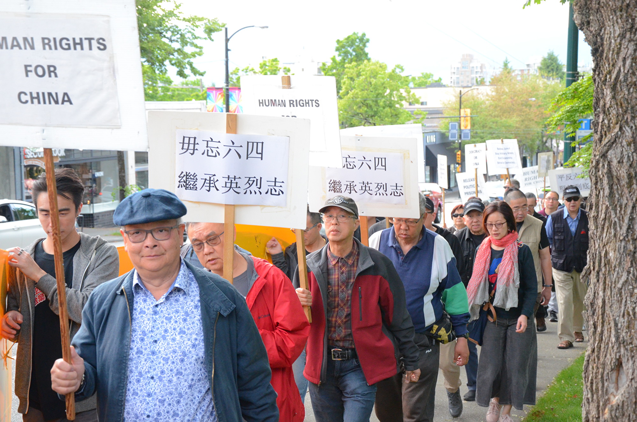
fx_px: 1192
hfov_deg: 29.9
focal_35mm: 68
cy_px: 211
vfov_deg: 20.1
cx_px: 318
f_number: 7.1
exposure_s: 1/160
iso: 2000
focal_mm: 45
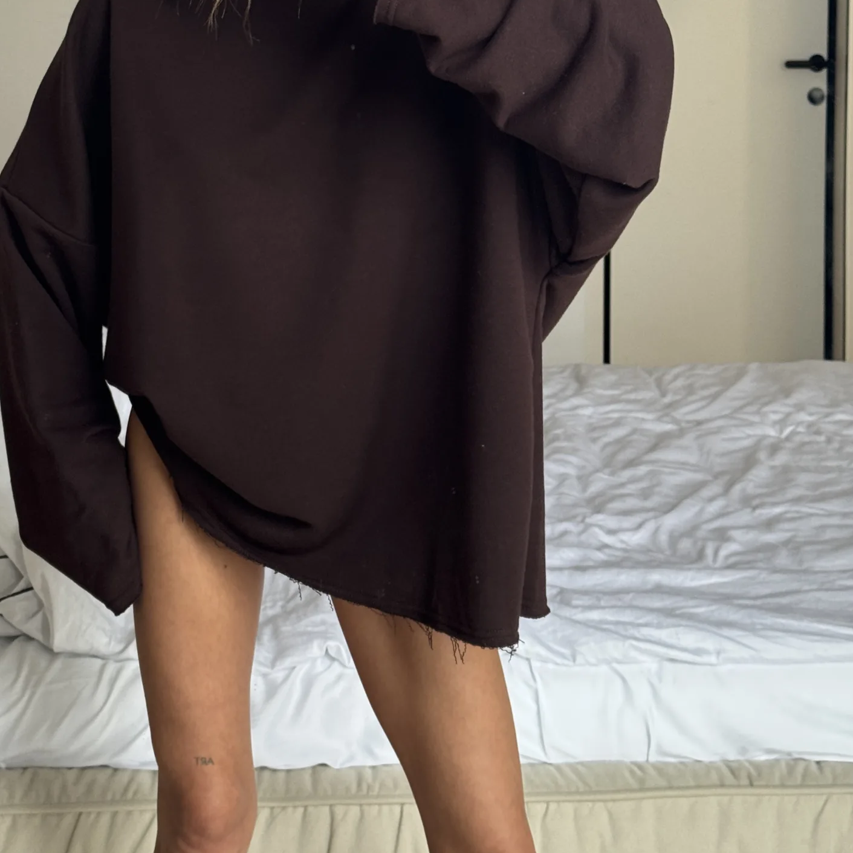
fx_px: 2147
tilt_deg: -16.4
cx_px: 281
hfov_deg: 22.4
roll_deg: -0.3
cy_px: 167
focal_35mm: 77
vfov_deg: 22.2
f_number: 1.78
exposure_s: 1/60
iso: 100
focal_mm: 6.76
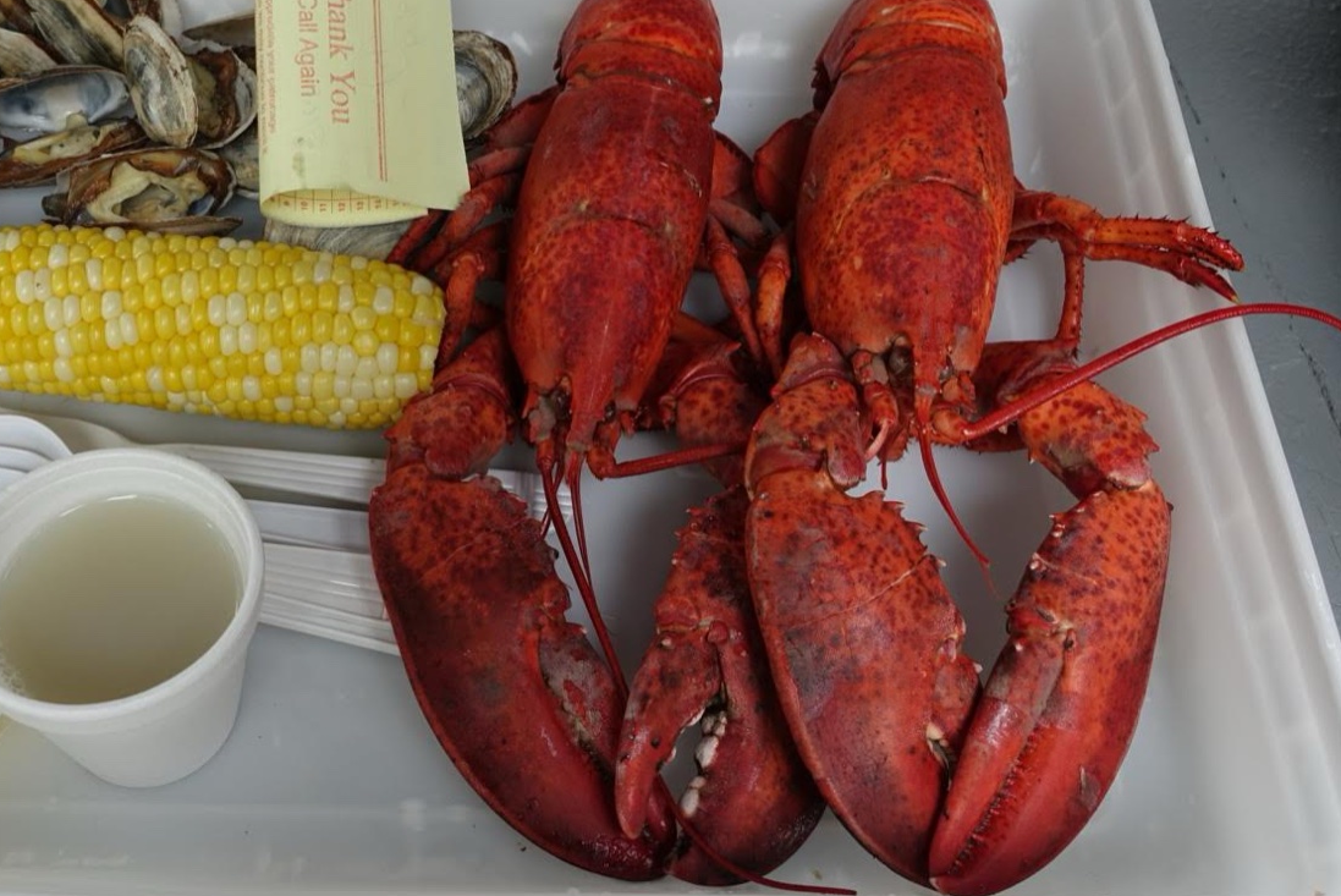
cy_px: 373
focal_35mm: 35
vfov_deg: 37.8
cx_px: 466
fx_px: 1305
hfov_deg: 53.5
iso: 125
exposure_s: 1/80
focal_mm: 8.8
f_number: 3.5
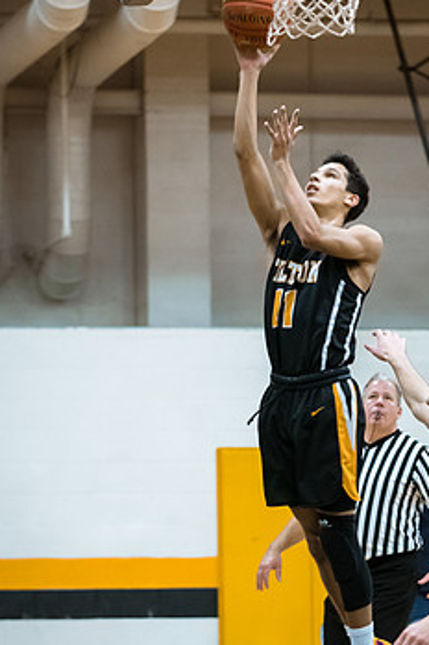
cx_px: 257
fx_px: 3815
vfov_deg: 9.7
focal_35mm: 213
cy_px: 414
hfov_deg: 6.4
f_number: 2.8
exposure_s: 1/400
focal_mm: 110
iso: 3200
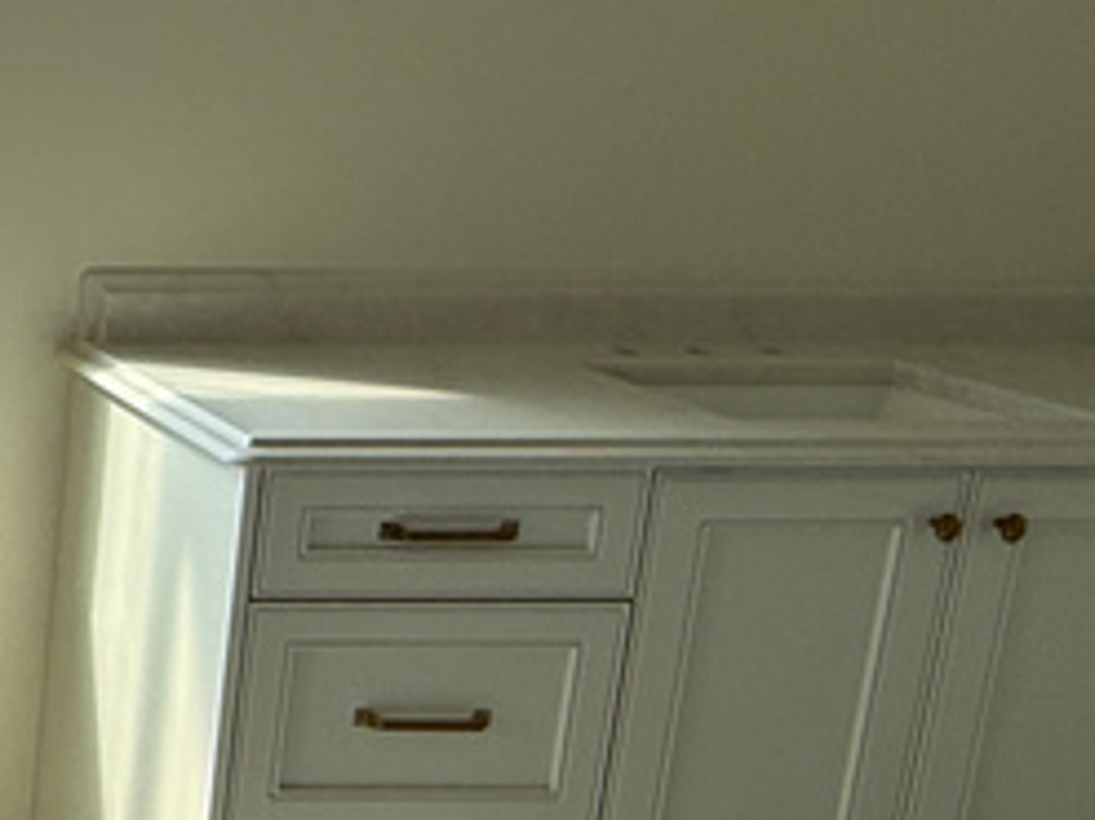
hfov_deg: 24.2
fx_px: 1834
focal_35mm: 58
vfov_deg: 25.2
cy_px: 359
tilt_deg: -11.3
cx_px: -634
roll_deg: +0.5
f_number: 2.2
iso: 50
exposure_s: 1/408
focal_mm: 2.22
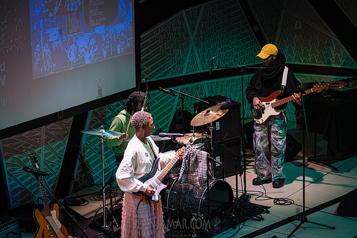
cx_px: 178
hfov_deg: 21.0
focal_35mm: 97
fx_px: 961
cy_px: 119
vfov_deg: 14.1
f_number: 5
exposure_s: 1/400
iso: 10000
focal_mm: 97
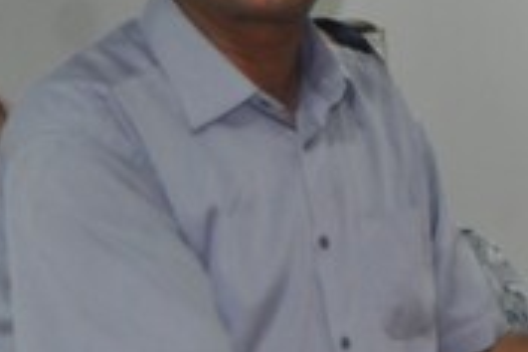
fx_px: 2461
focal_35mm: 168
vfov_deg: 8.2
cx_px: 838
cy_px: 112
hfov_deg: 11.6
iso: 800
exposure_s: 1/60
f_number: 4.2
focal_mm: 31
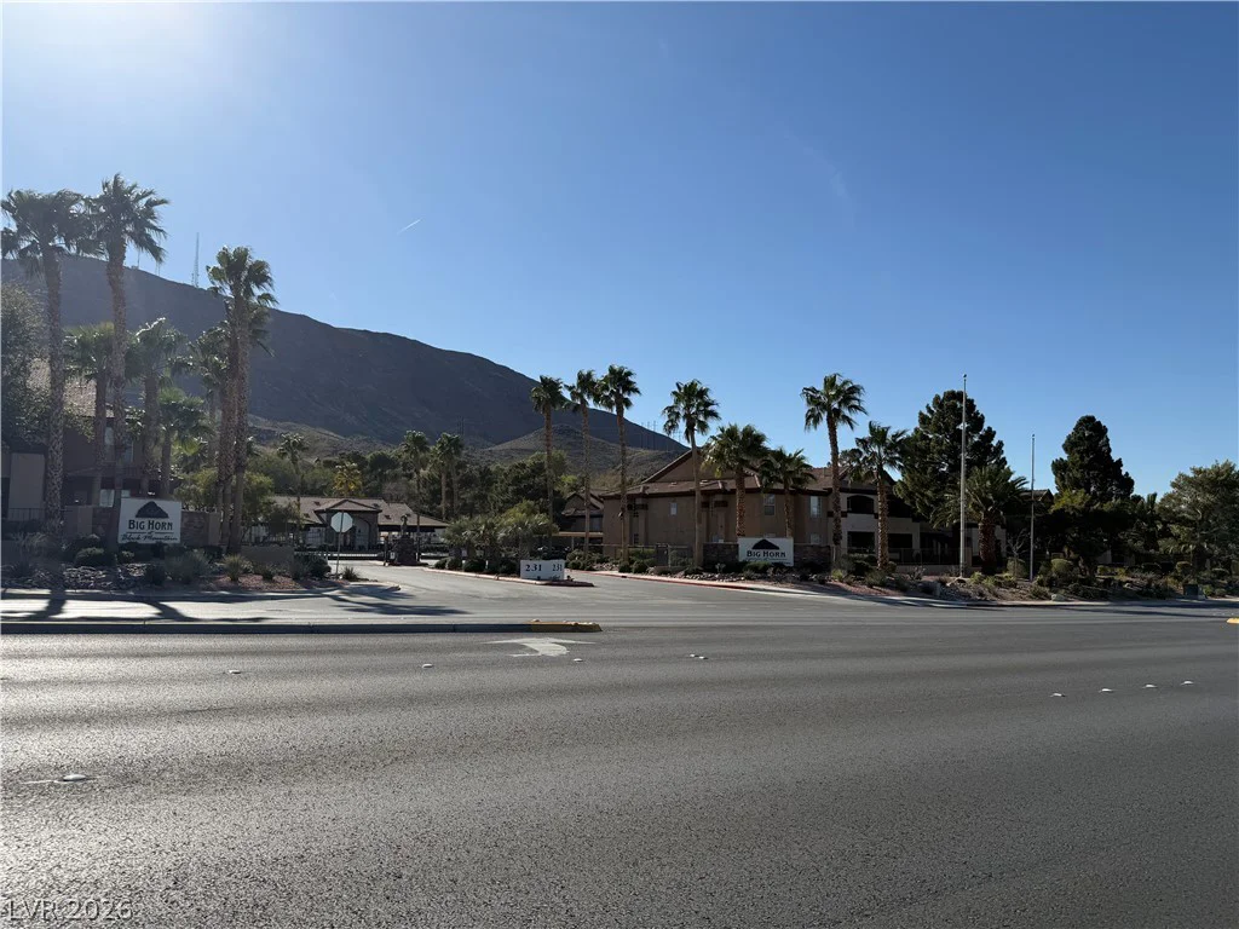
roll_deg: -0.3
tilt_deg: +5.4
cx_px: 620
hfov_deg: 71.6
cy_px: 464
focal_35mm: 24
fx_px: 859
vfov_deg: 56.8
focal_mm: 6.76
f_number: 1.78
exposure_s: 1/8130
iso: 80
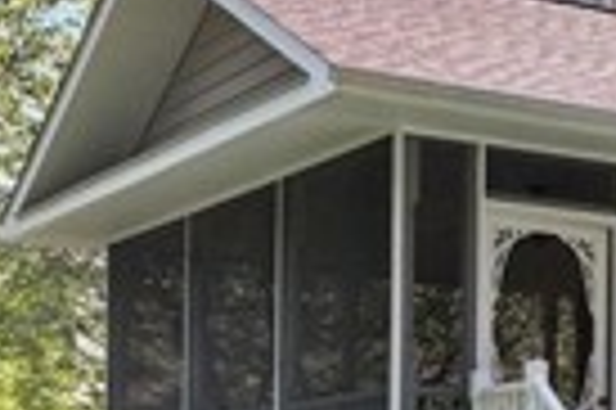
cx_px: 1129
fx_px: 2034
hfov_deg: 14.9
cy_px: 399
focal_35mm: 119
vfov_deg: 11.4
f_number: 7.1
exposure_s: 1/2000
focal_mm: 15
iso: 1000
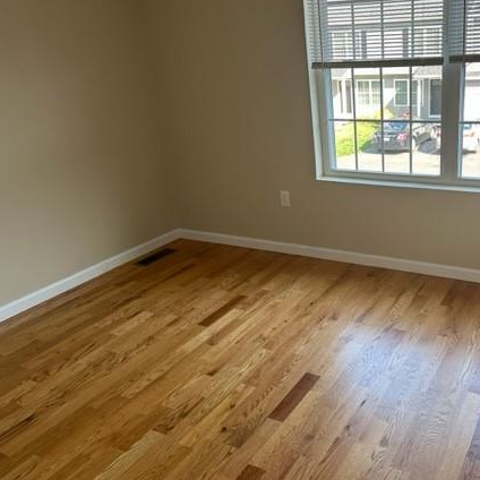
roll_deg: +2.1
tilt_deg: -20.0
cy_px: 226
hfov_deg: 49.2
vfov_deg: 51.1
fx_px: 502
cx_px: 355
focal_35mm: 32
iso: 100
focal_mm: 6.86
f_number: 1.78
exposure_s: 1/120
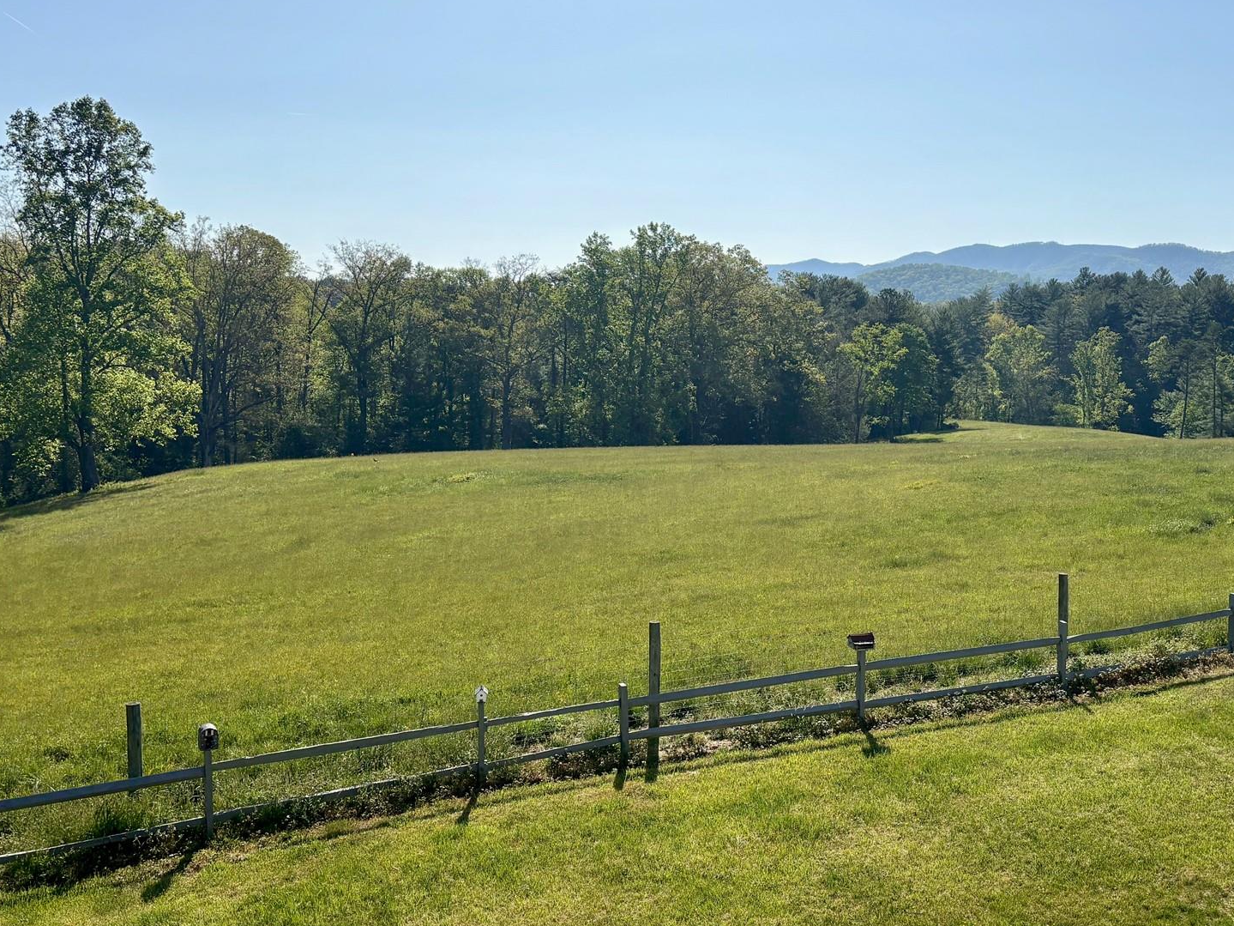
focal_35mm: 37
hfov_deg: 49.7
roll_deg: -0.3
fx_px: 1319
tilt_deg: -5.1
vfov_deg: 38.7
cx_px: 758
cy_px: 442
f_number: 1.6
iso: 50
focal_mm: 5.96
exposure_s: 1/7813
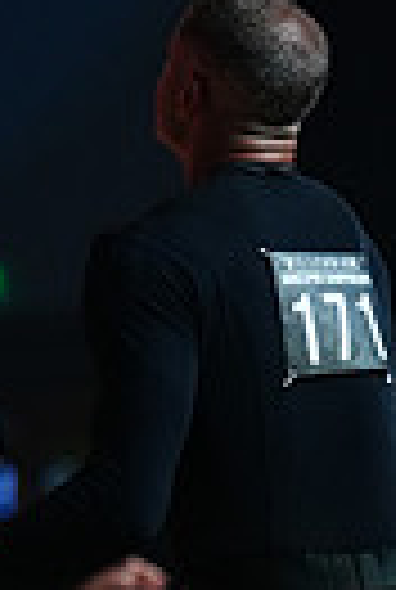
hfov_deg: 2.6
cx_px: -196
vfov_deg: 3.9
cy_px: 748
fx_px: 8551
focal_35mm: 521
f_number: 2.8
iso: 2000
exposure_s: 1/400
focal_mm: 118
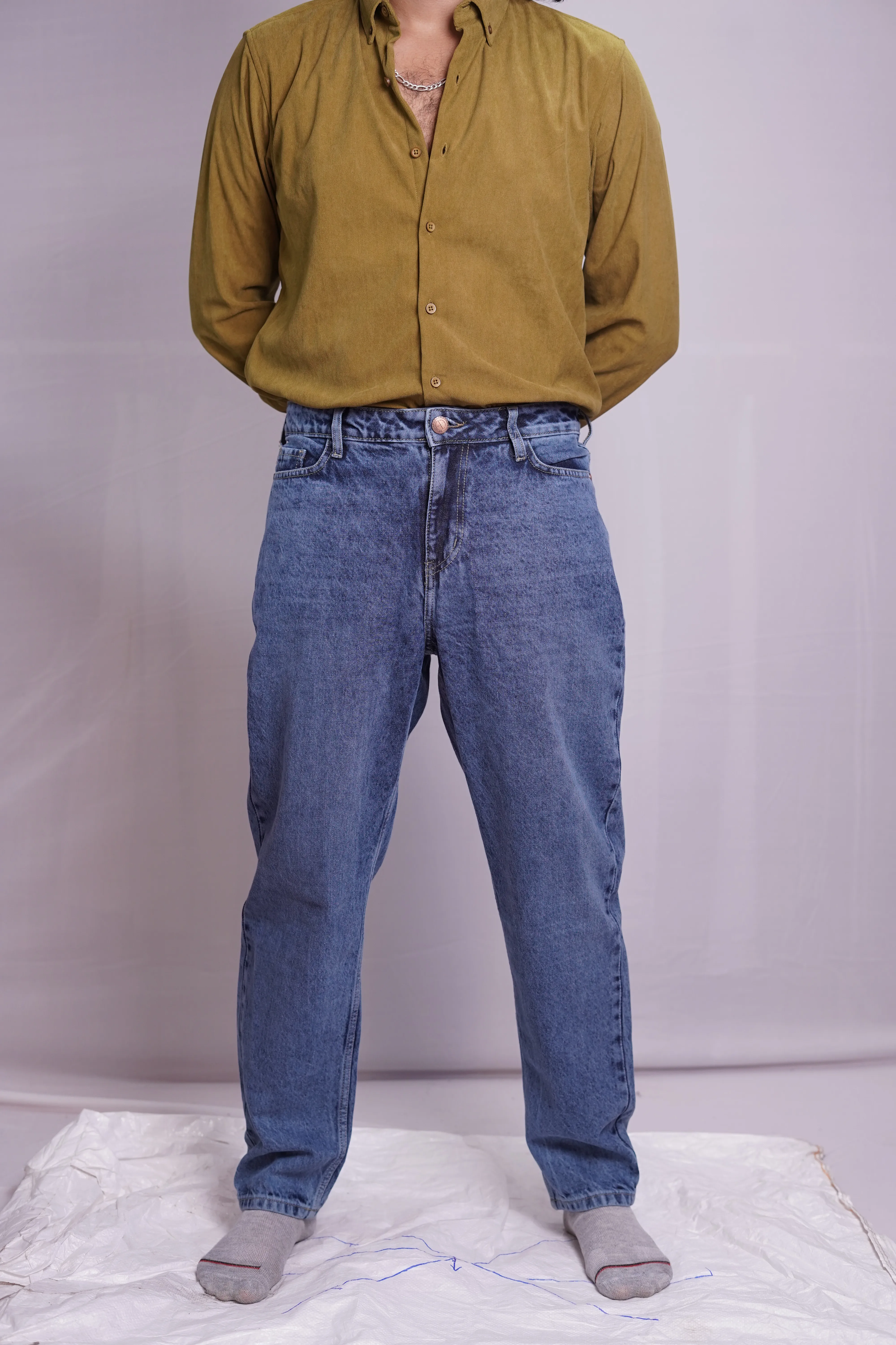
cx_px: 448
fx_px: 1867
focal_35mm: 50
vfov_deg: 39.6
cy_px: 672
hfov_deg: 27.0
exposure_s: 1/100
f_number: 3.5
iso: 640
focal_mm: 50
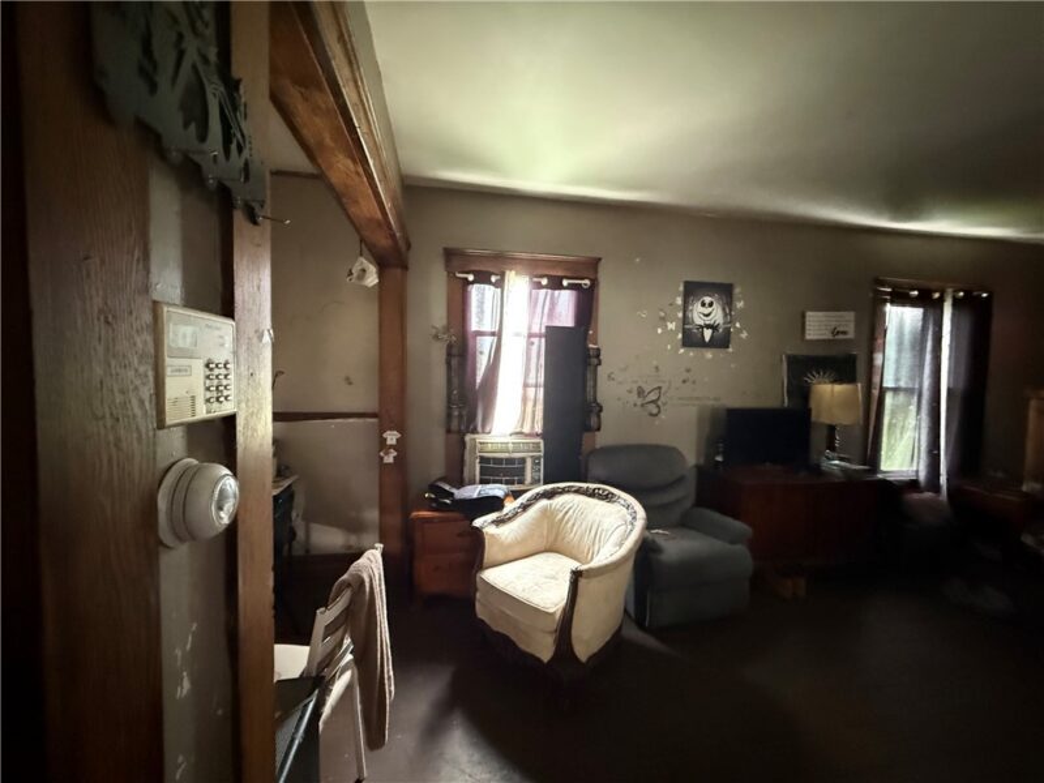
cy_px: 392
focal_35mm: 14
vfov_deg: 85.7
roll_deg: +0.5
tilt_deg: -4.7
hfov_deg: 102.1
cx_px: 522
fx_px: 422
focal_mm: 2.22
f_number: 2.2
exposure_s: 1/50
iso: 1250
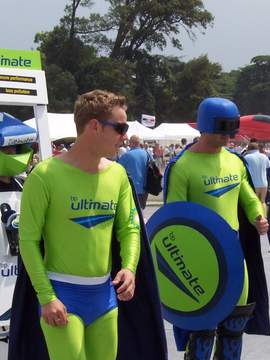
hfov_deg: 10.9
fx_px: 1404
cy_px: 208
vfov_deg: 14.6
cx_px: 224
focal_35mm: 135
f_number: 6.7
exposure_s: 1/500
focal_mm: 16
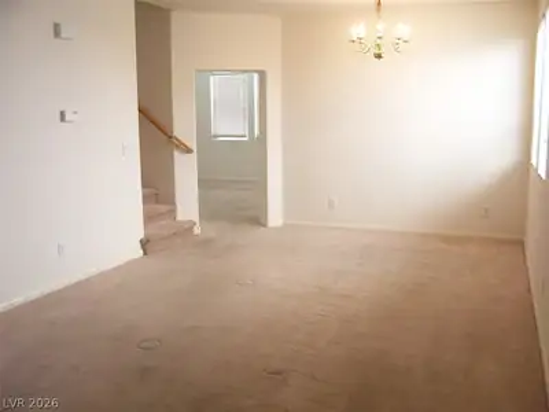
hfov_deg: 54.0
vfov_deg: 41.8
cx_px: 274
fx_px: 539
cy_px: 206
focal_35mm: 34
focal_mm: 5.6
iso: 125
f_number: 2.7
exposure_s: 1/60
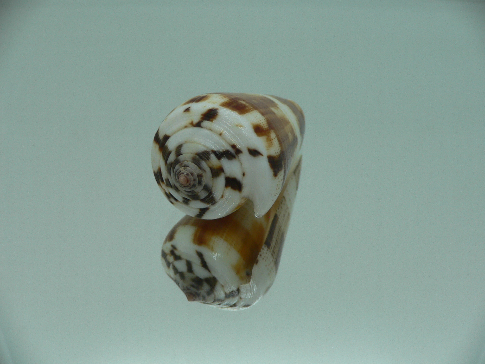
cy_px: 182
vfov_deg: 40.7
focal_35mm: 35
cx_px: 242
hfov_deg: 52.6
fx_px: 490
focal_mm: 4.6
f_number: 2.8
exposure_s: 1/60
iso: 80
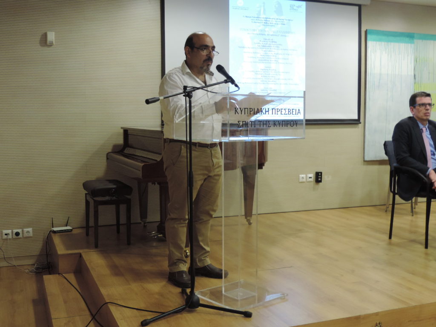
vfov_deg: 33.6
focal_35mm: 43
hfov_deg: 43.9
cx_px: 218
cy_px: 164
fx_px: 542
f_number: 3.4
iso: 400
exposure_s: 1/20
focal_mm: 7.6
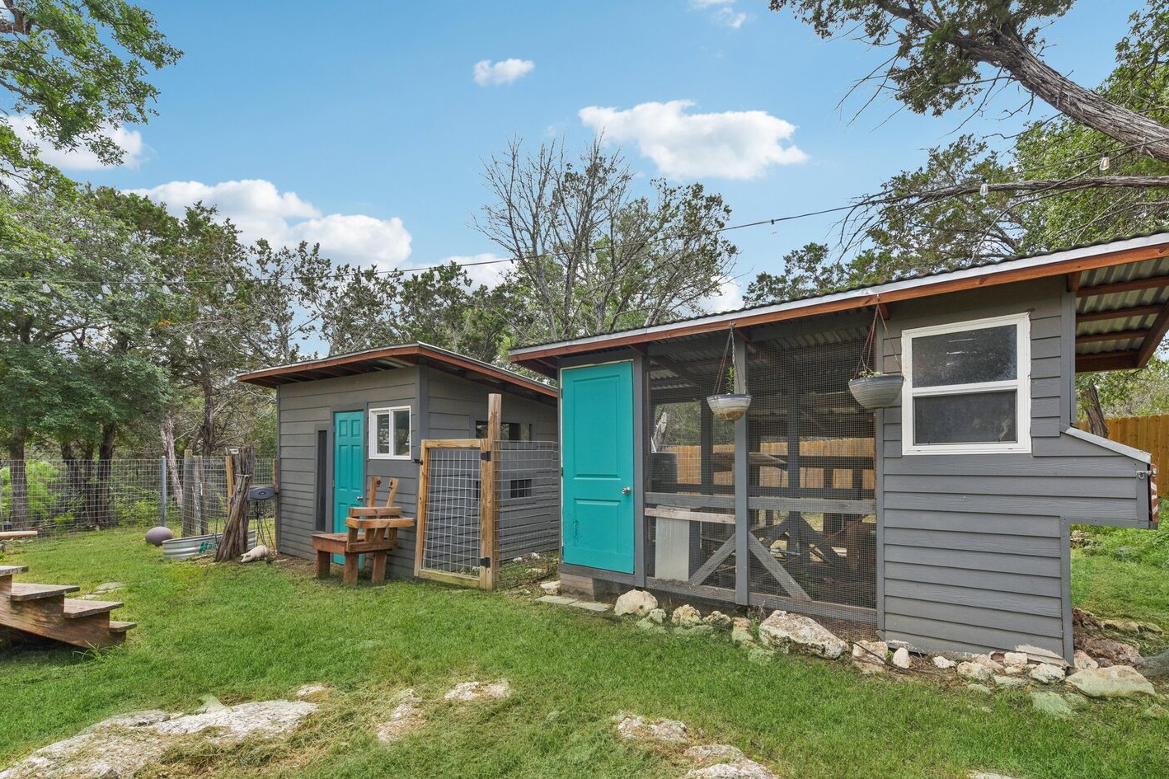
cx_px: 618
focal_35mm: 16
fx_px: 519
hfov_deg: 96.6
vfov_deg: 73.5
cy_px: 434
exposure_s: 1/160
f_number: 8
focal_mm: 14
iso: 100
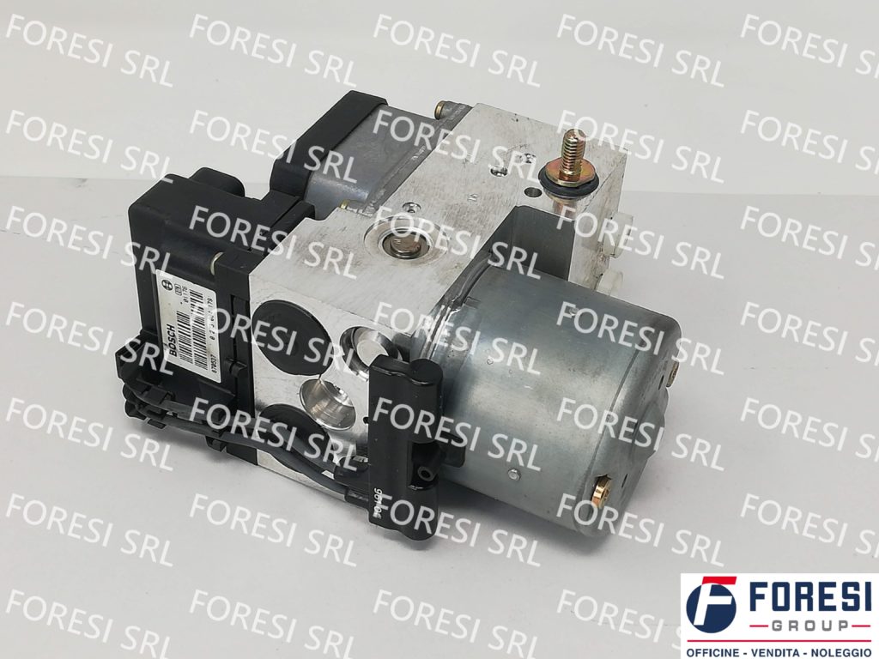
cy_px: 330
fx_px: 1422
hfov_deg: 34.3
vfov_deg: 26.1
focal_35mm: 56
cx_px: 440
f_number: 2.2
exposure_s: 1/100
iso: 64
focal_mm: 3.81
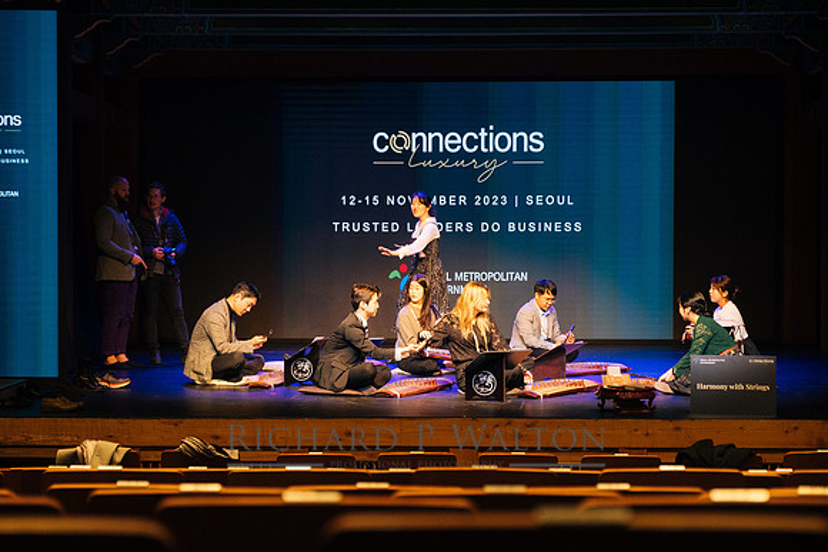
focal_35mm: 84
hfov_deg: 24.2
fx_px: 1928
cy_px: 276
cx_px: 414
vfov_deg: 16.3
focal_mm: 55
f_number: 3.2
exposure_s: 1/500
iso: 1600
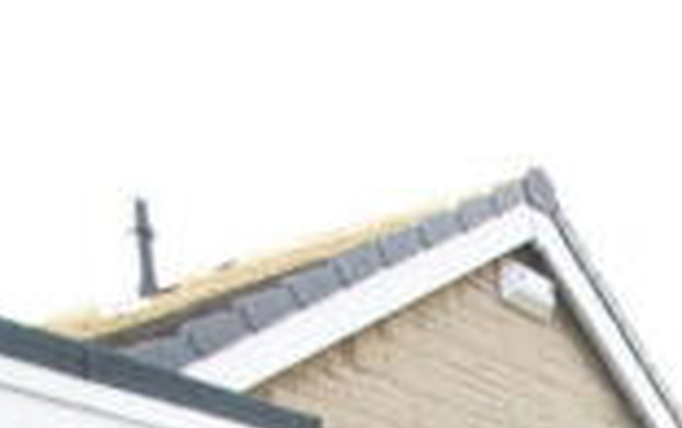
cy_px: 758
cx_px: 1161
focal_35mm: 64
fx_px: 1191
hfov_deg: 22.4
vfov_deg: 17.0
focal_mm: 10
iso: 100
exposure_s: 1/160
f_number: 3.5
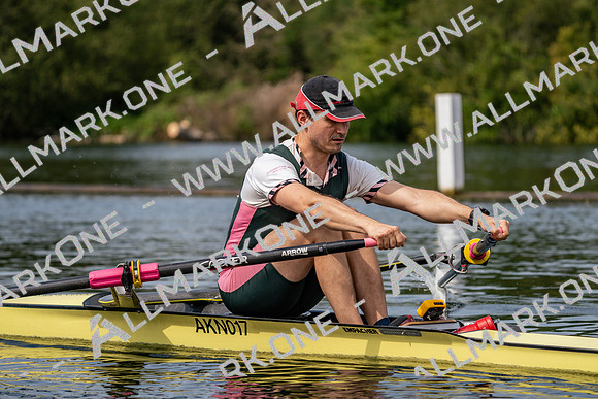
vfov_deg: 6.9
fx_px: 3323
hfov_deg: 10.3
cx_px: 299
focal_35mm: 200
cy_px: 200
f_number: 5.6
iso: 250
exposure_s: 1/1600
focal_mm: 200
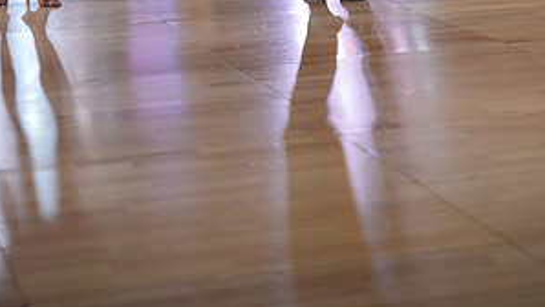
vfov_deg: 11.2
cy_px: -219
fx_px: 1475
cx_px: 228
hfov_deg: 20.9
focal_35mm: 102
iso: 640
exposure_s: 1/500
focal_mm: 50
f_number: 2
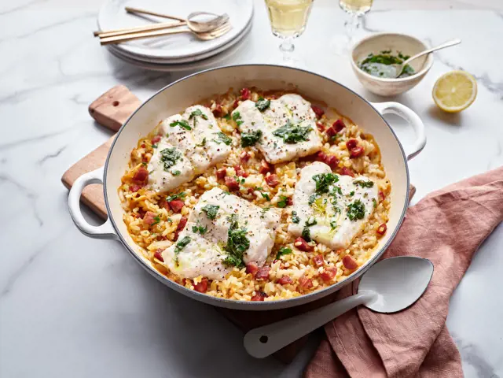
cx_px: 252
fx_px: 465
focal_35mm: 32
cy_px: 189
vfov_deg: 44.2
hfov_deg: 56.8
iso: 640
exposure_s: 1/30
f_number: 7.1
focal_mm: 40.3
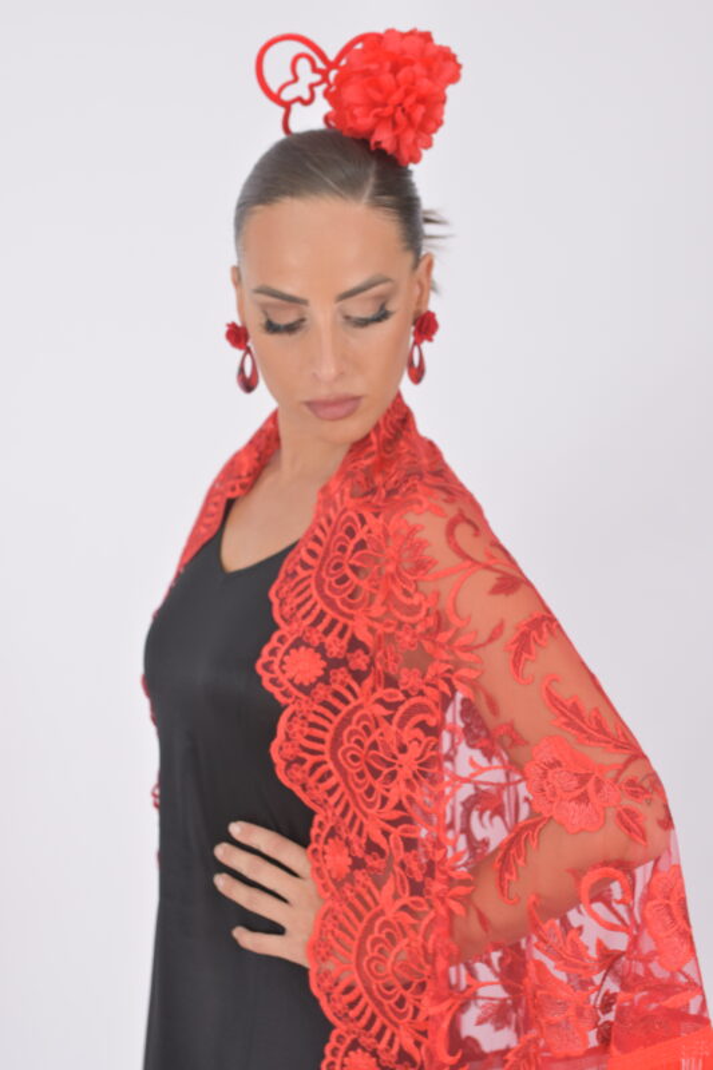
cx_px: 356
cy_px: 535
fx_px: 1560
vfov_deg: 37.9
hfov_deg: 25.7
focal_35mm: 52
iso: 100
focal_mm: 35
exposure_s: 1/60
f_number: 4
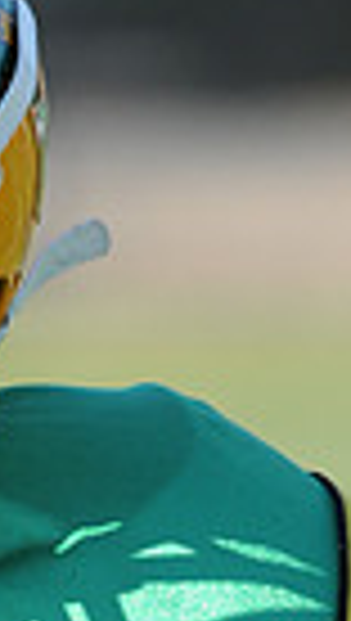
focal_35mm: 1978
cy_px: 990
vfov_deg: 1.1
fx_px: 32609
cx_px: -200
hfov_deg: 0.6
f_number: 5.6
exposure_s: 1/500
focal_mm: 300
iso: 200
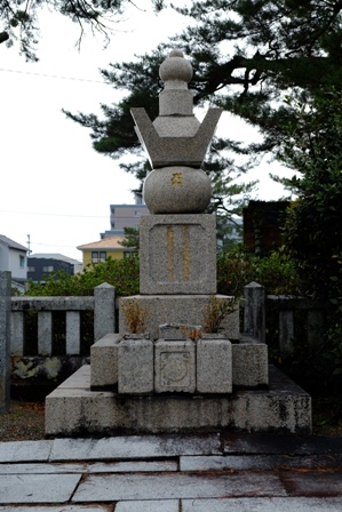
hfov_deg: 31.2
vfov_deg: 45.4
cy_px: 256
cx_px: 171
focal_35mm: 43
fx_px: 612
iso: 400
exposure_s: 1/210
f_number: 4
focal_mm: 28.9
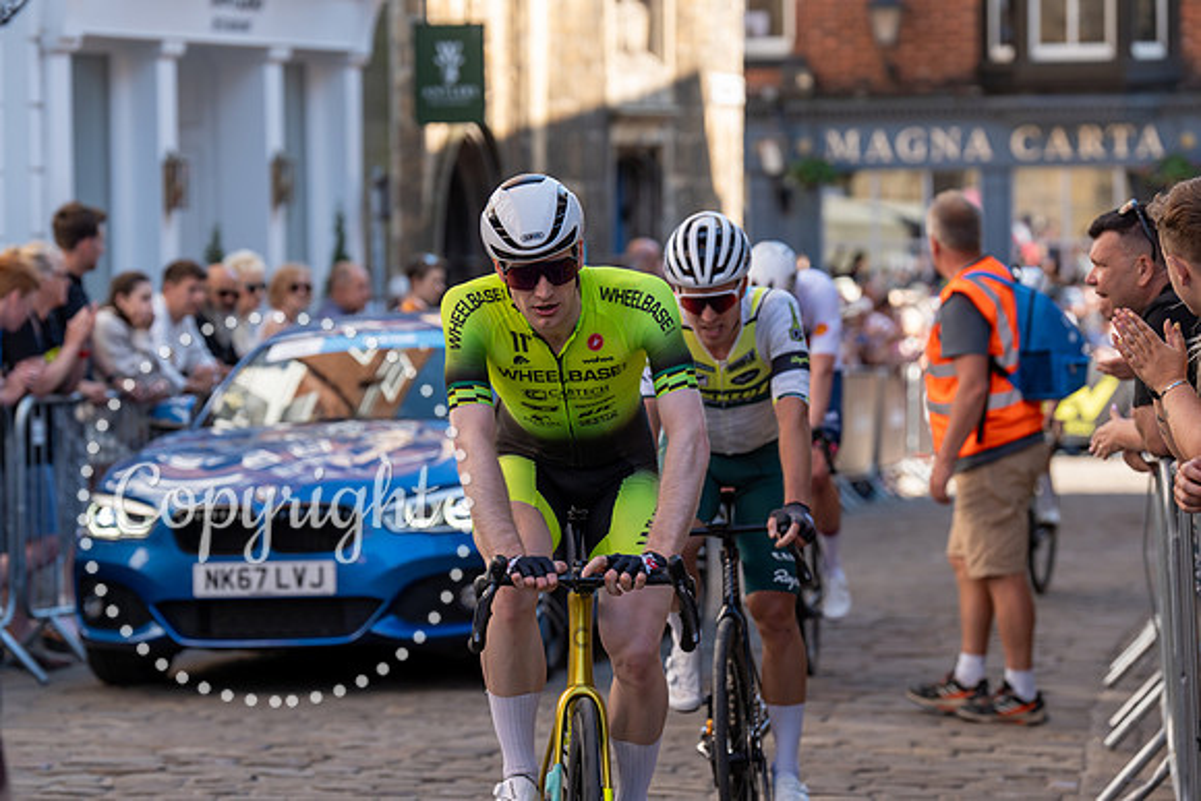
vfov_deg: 10.6
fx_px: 4304
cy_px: 400
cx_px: 600
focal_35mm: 129
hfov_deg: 15.9
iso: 500
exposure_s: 1/1000
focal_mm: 129
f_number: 4
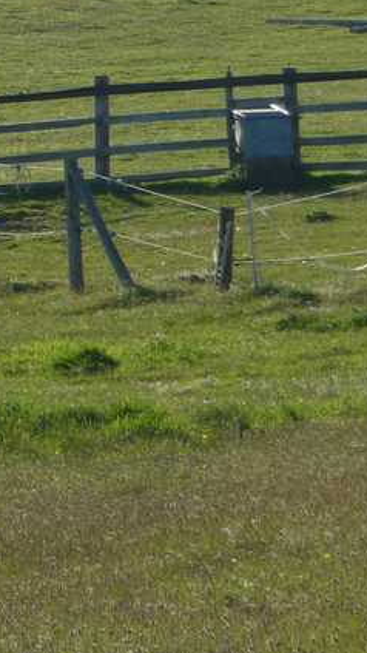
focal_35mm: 488
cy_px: 12
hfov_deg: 2.5
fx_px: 8441
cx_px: -500
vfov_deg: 4.4
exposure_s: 1/320
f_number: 4.8
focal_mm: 27.1
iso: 100
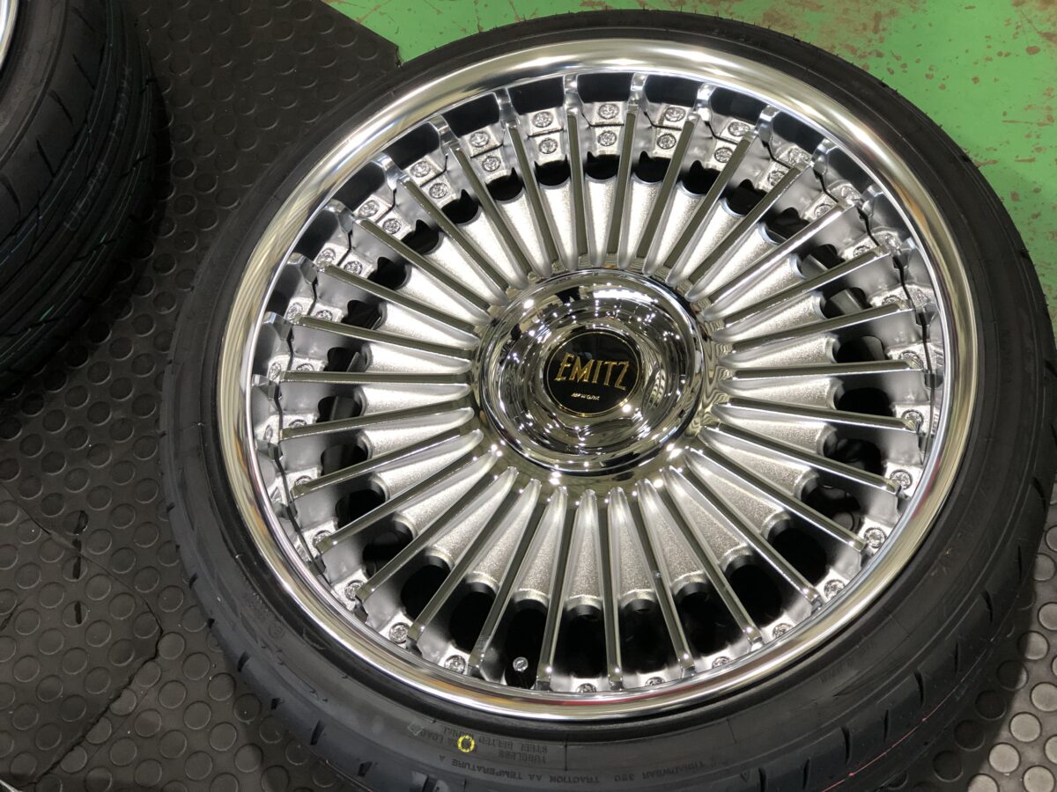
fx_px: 1740
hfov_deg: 33.8
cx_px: 528
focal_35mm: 57
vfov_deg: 25.7
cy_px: 396
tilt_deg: -63.6
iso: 125
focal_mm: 6.6
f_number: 2.8
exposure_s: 1/30
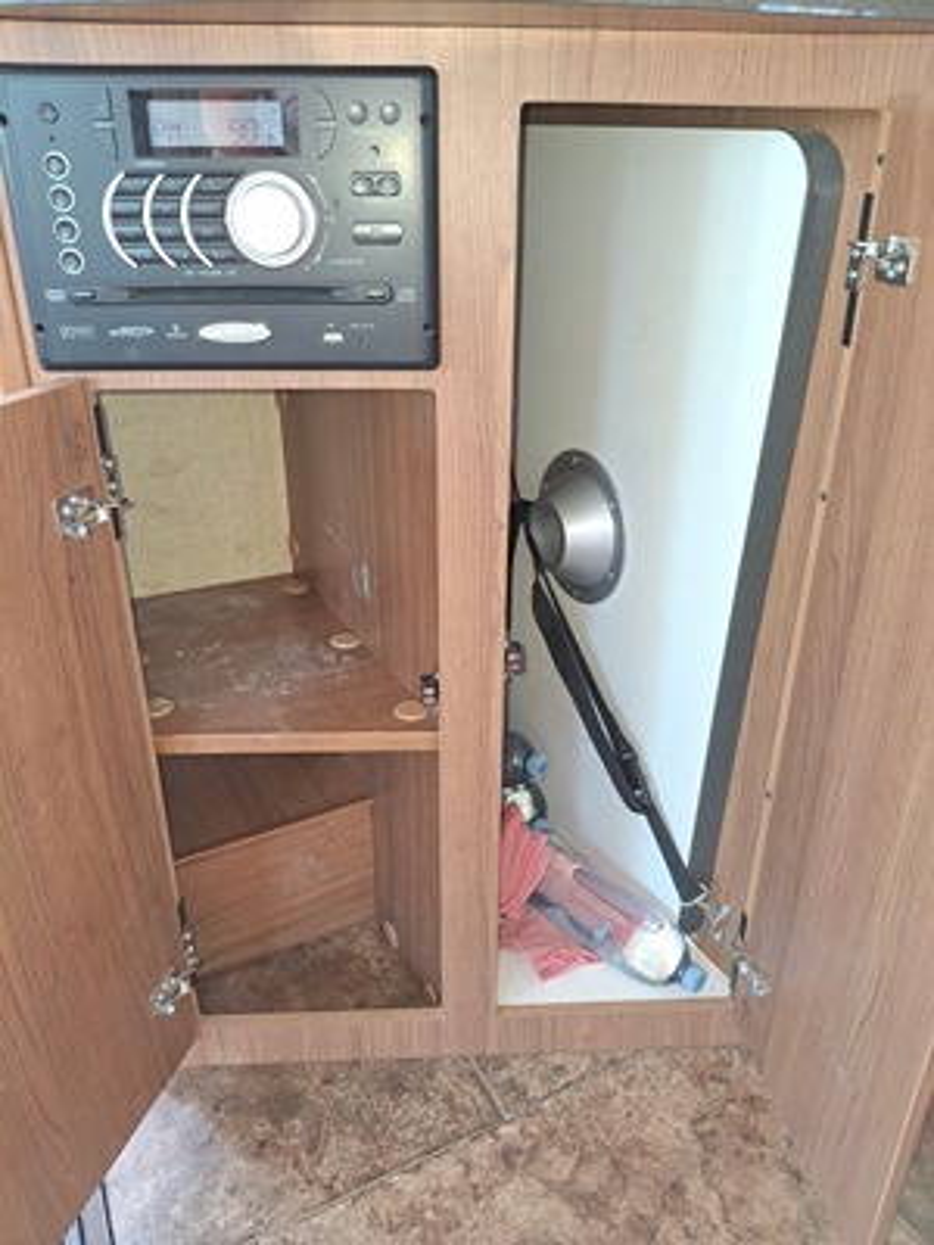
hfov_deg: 54.9
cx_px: 467
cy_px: 622
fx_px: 899
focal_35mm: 25
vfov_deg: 69.4
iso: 25
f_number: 1.8
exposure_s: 1/60
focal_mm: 4.69
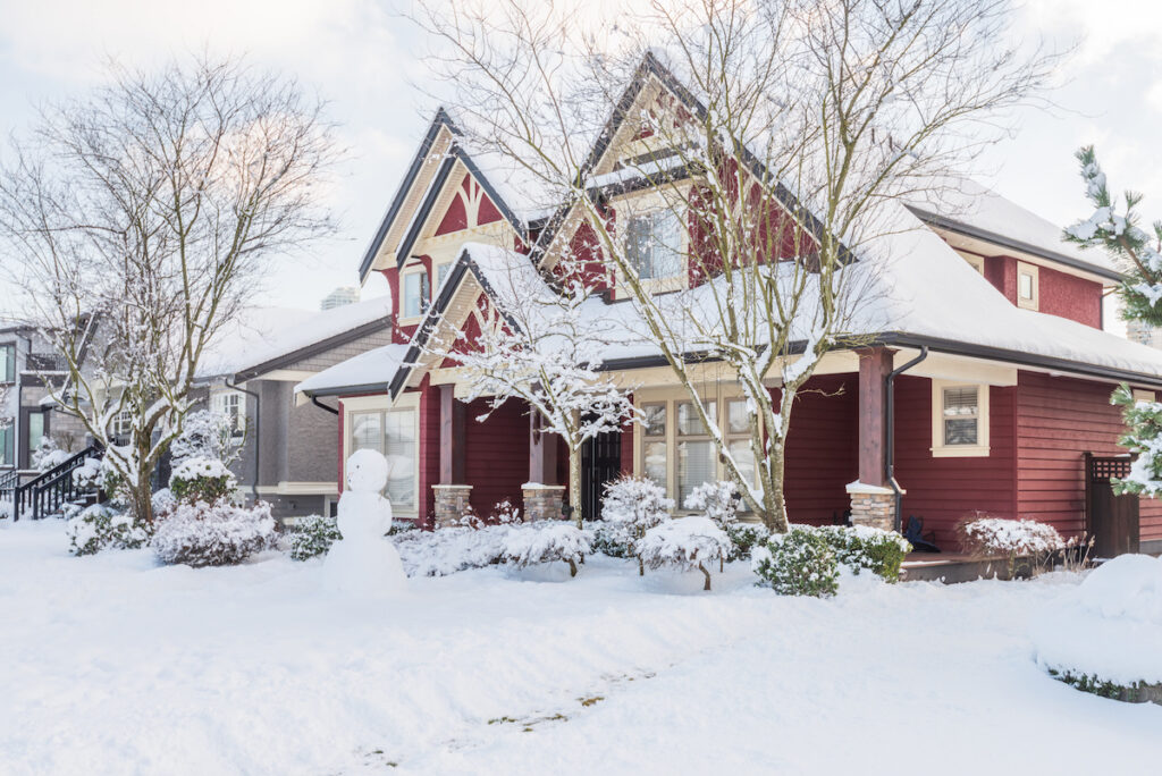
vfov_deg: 37.9
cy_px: 388
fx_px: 1130
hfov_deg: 54.4
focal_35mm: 35
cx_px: 581
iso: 64
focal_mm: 35
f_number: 8
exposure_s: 1/80
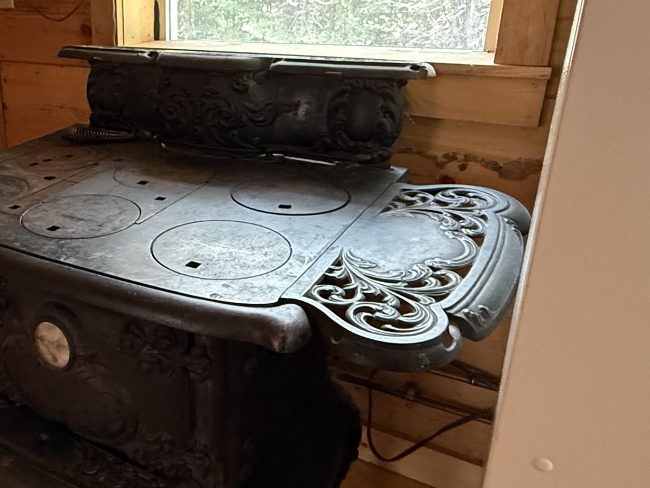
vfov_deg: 40.6
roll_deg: +2.5
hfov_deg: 49.0
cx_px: 112
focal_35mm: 35
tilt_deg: -21.1
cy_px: 216
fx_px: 657
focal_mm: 2.22
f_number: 2.2
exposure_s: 1/60
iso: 800
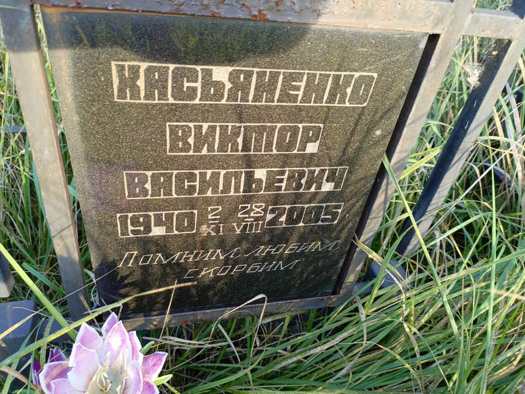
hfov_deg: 69.4
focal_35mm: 25
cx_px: 262
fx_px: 379
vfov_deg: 54.9
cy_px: 197
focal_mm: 4.76
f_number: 1.69
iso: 147
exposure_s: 1/100
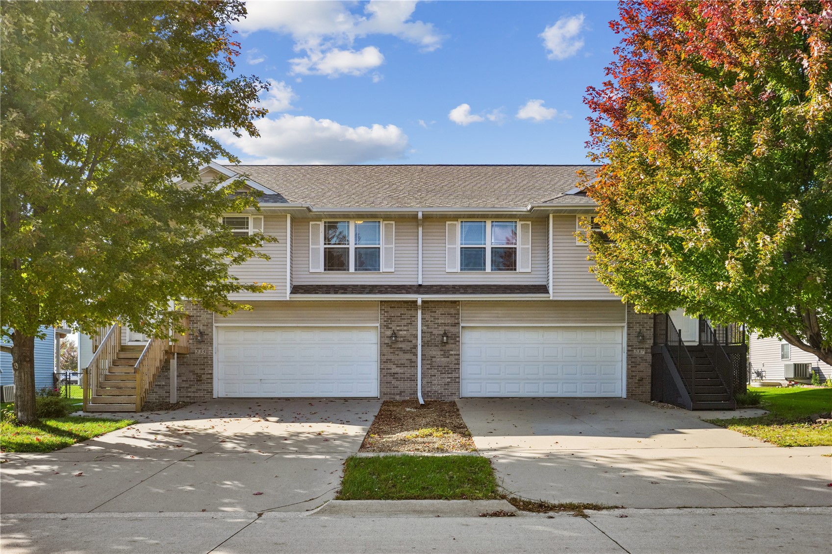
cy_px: 277
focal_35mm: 31
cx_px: 416
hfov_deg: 60.3
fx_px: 716
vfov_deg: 42.3
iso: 500
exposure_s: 1/13
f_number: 9
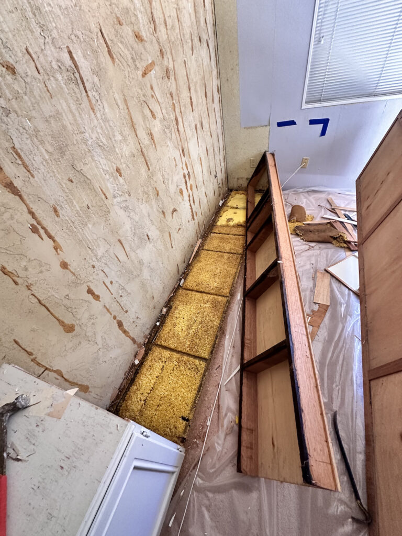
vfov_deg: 102.1
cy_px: 268
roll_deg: +11.2
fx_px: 217
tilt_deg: -44.8
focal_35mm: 14
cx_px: 201
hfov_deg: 85.7
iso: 400
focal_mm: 2.22
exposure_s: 1/83
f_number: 2.2
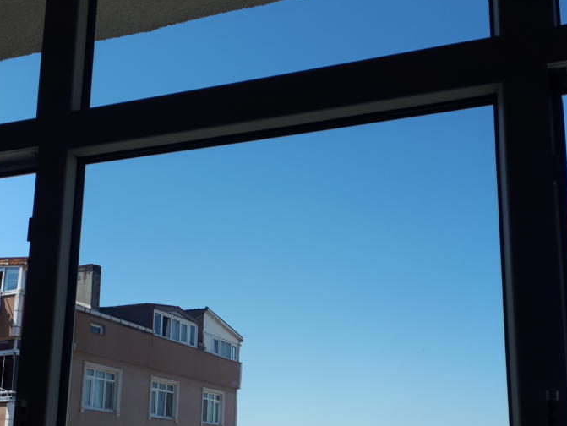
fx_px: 606
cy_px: 357
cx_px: 283
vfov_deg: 37.0
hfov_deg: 50.1
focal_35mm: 37
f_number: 1.9
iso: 40
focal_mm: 3.6
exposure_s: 1/1261
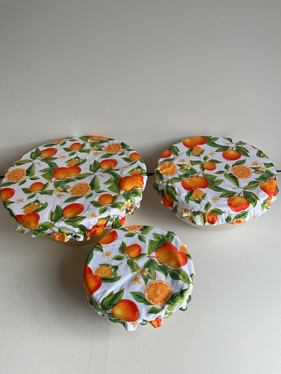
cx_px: 140
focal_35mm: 29
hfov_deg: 48.2
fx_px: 314
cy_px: 187
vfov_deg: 61.7
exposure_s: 1/372
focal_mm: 3
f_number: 1.8
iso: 25
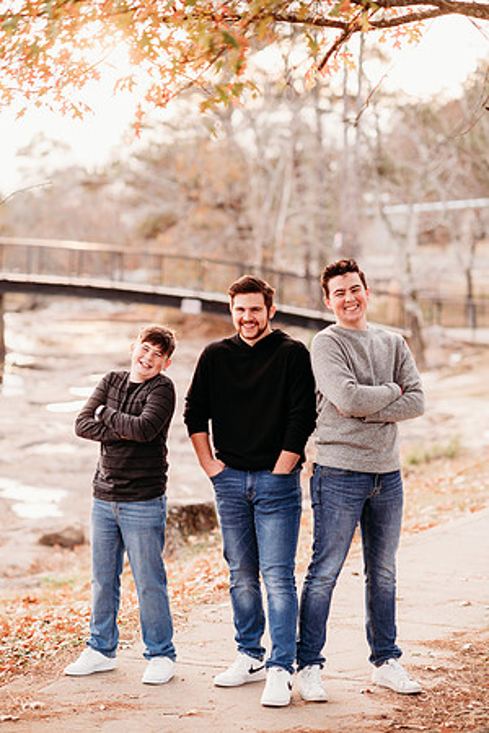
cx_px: 244
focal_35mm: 85
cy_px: 366
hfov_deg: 16.1
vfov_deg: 23.9
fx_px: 1732
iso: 320
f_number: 2.2
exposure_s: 1/320
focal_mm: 85
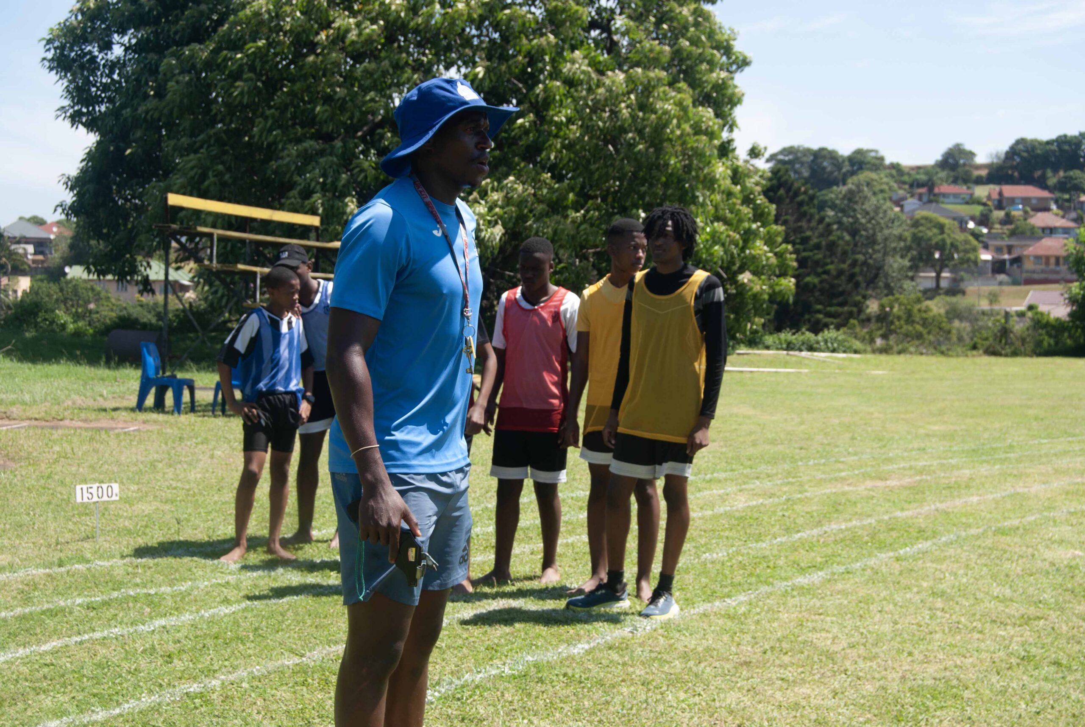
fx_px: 1539
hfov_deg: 38.8
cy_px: 364
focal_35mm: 51
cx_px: 542
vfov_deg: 26.6
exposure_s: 1/160
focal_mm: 34
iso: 100
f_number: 6.3
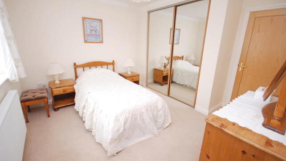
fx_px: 121
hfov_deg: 99.4
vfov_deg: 67.0
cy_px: 77
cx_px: 142
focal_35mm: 16
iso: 100
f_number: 4
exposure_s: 1/2
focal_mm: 10
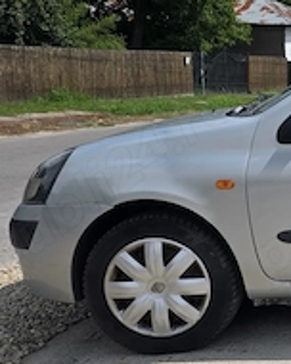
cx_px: 511
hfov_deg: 17.7
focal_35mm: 71
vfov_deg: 26.8
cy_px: 203
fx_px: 764
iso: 80
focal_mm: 6.3
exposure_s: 1/7333
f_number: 1.7
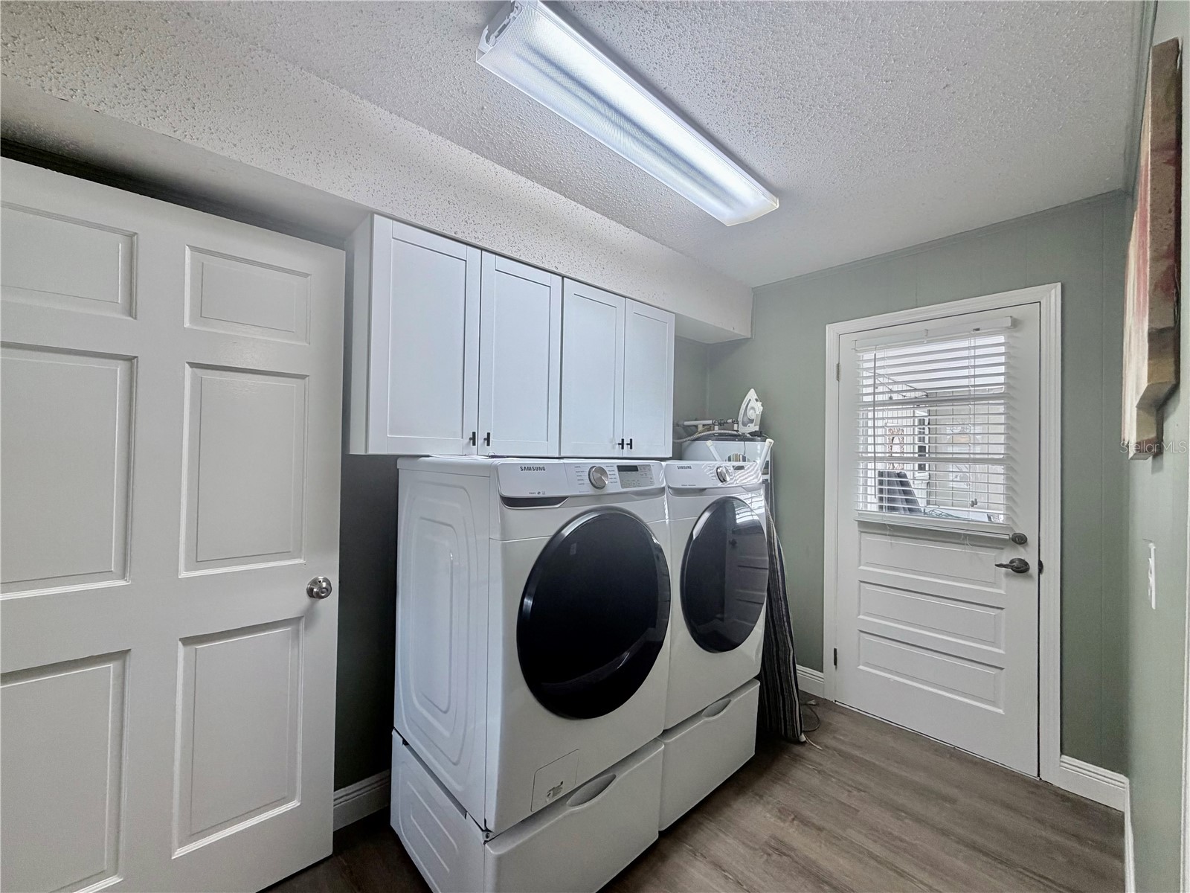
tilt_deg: +1.0
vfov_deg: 85.7
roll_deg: -0.9
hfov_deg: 102.1
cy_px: 446
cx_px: 595
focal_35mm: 14
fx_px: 481
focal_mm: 2.22
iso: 160
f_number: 2.2
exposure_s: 1/120
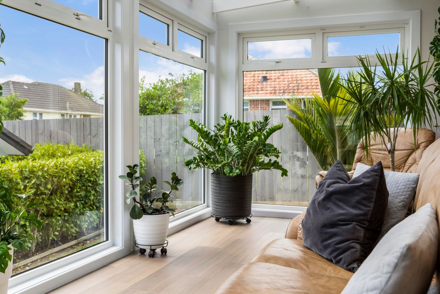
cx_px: 195
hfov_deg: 48.4
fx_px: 489
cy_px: 132
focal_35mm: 40
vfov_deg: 33.4
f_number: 7.1
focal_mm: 35
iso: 640
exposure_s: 1/250
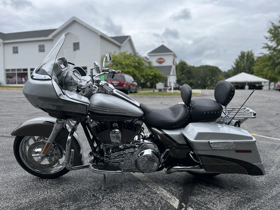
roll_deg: -0.8
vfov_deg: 53.1
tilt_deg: -4.7
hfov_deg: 67.3
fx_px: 210
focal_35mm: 26
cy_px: 105
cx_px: 140
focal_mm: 5.1
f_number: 1.6
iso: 50
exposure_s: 1/2513
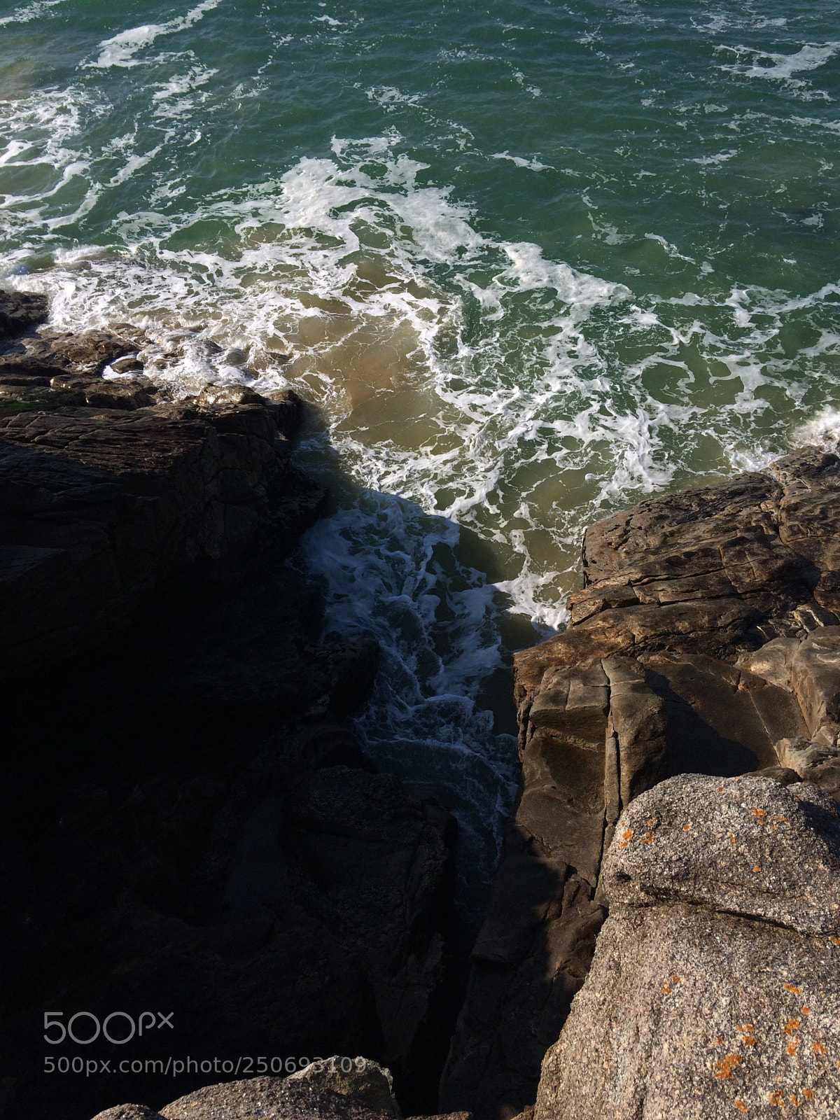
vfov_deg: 61.7
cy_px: 560
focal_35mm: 29
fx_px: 938
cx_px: 420
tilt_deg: -43.9
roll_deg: +4.2
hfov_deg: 48.2
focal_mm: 4.15
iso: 32
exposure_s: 1/3731
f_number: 2.2
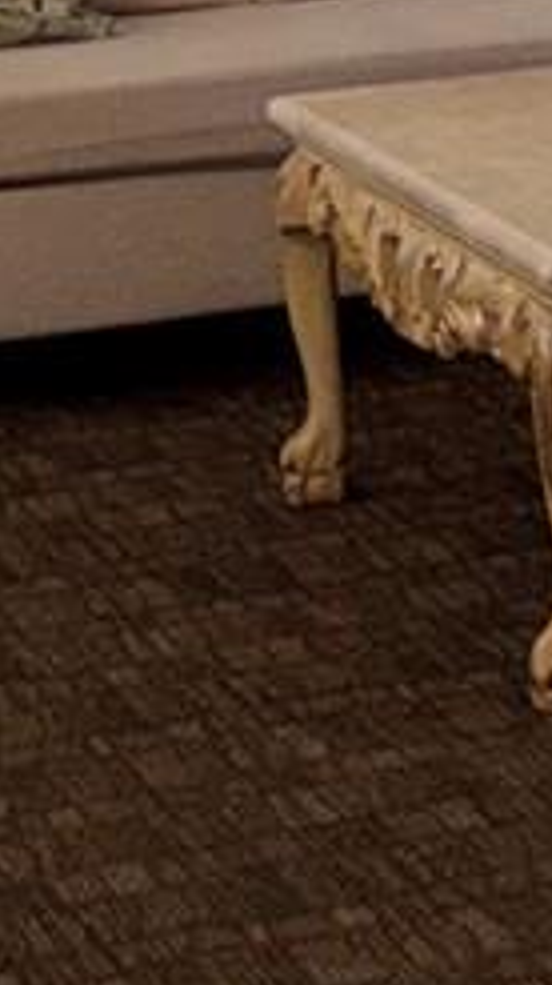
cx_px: 1524
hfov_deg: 6.6
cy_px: -276
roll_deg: -0.2
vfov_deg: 12.3
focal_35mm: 170
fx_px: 4433
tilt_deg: -6.3
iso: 100
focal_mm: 6.76
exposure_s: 1/15
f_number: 1.78
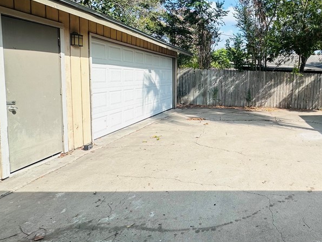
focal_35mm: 24
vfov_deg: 56.2
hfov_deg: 63.8
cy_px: 91
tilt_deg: -4.1
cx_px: 268
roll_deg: -1.8
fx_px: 223
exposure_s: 1/1052
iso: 50
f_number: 2.2
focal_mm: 2.22
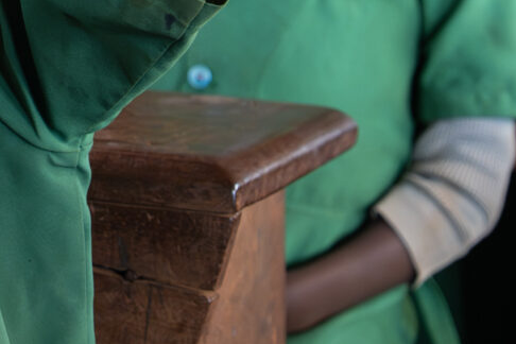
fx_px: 4457
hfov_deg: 6.6
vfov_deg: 4.4
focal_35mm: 311
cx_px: -153
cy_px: -309
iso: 1600
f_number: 2.8
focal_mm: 59
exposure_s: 1/200
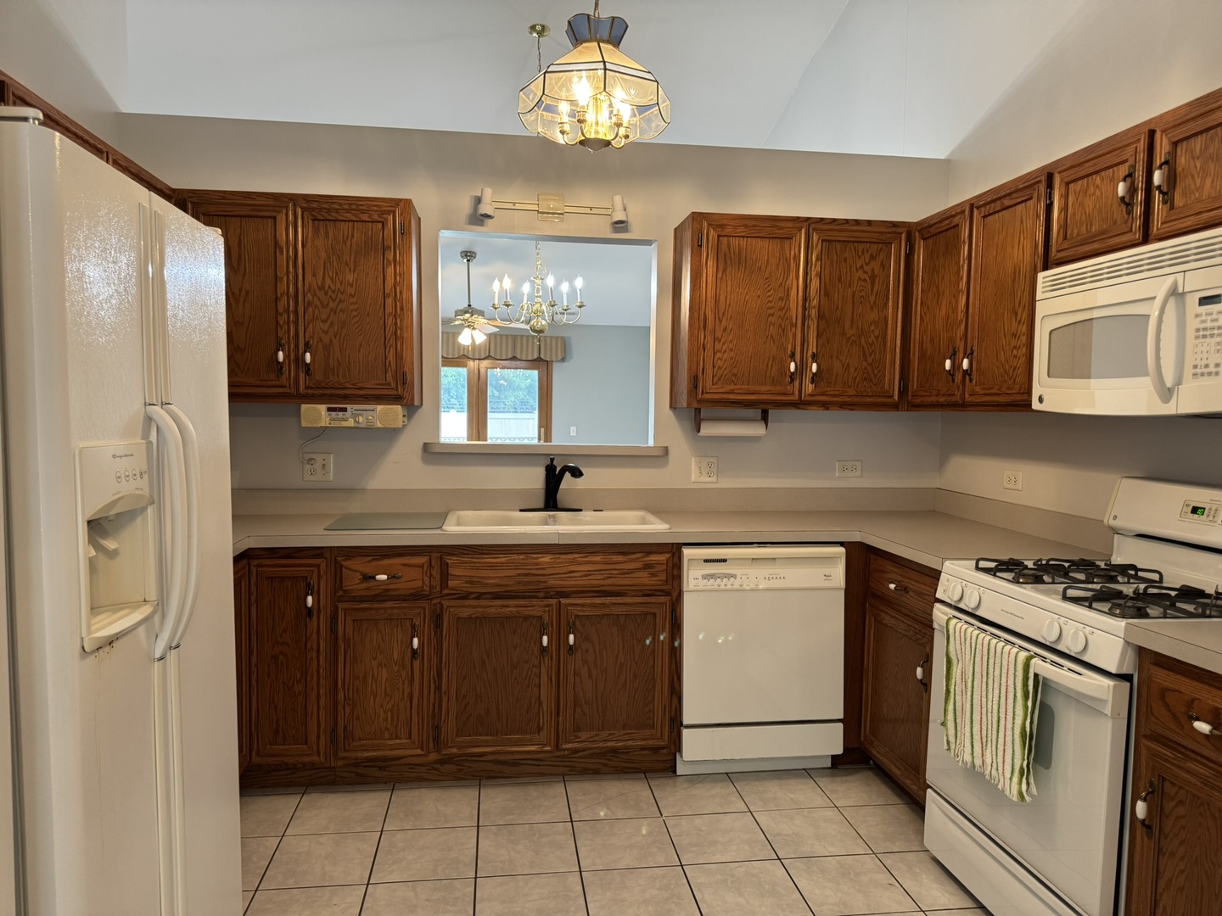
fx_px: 847
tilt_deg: -3.9
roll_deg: +0.0
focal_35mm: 24
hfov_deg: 71.6
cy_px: 458
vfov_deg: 56.8
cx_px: 611
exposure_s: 1/60
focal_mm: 6.76
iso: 200
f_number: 1.78
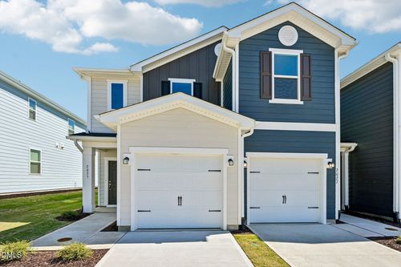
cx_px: 200
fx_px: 184
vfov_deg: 72.0
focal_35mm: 16
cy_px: 134
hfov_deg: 95.0
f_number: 8
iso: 100
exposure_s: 1/500
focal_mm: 16.5
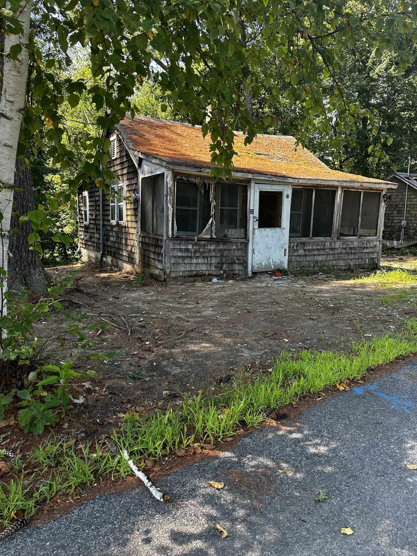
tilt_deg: -9.9
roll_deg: -0.4
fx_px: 402
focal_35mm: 25
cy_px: 284
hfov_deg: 54.9
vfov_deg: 69.4
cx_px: 217
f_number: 1.78
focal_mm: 6.86
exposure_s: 1/276
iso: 80
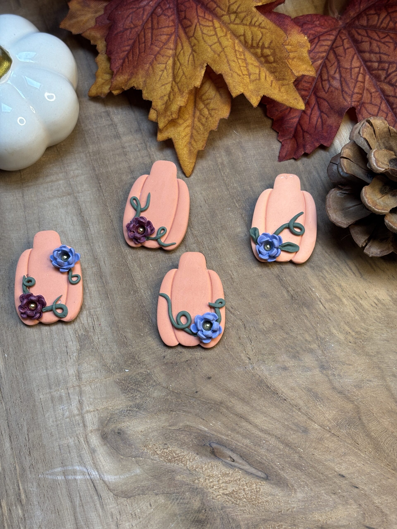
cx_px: 198
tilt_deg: -66.6
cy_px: 264
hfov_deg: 28.0
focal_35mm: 52
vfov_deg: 36.8
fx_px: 795
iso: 50
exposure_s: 1/60
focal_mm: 5.96
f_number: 1.6
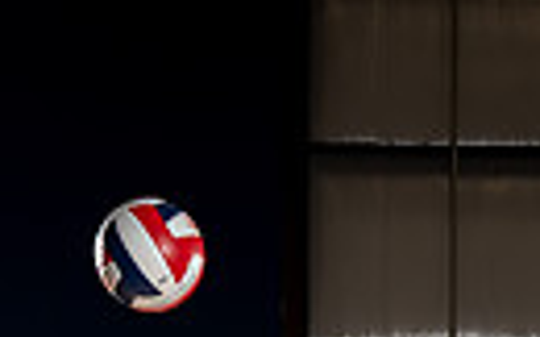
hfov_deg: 13.7
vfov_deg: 7.7
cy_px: 928
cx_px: 453
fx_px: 2235
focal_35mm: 152
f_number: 8
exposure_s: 1/250
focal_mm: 43
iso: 100
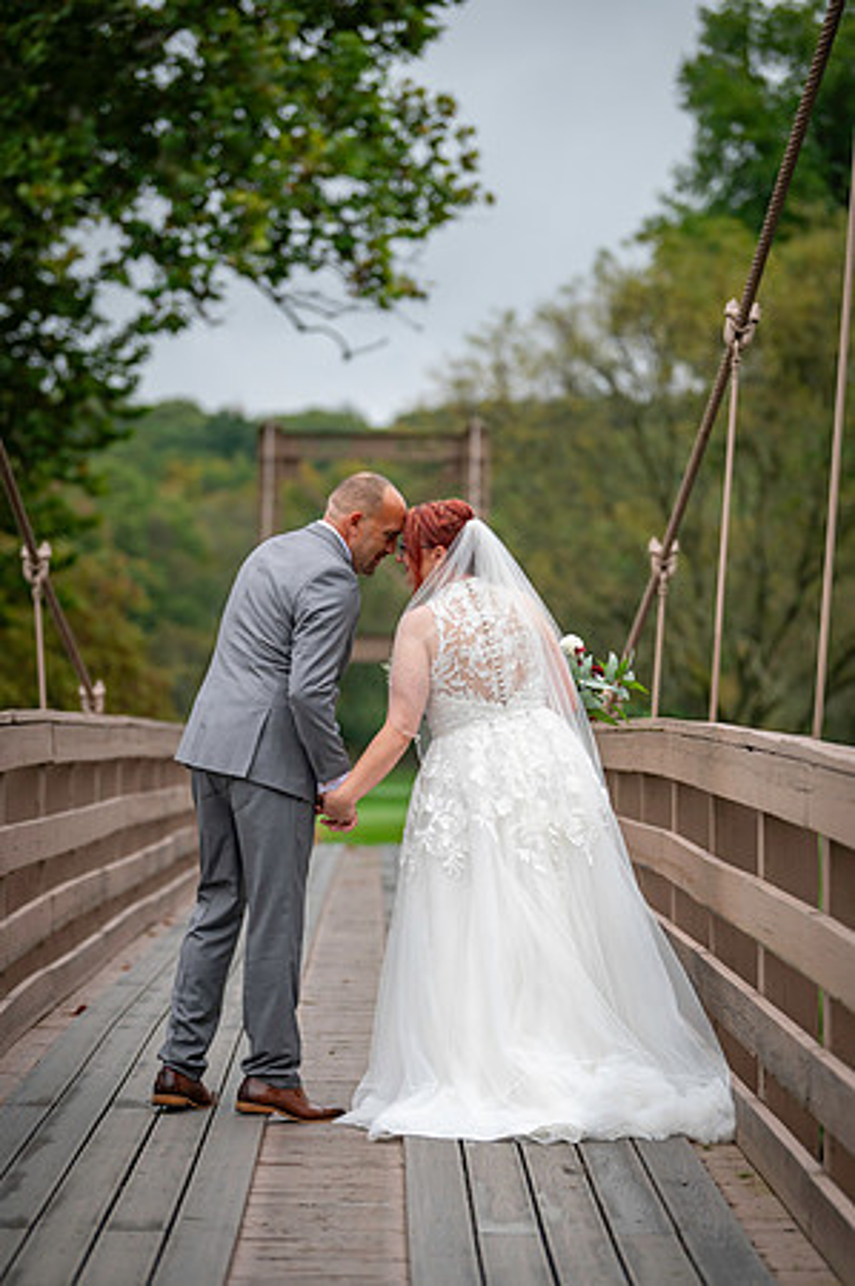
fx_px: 4142
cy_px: 643
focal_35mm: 116
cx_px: 428
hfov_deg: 11.8
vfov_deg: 17.7
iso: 640
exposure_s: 1/2000
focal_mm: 116
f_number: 2.8
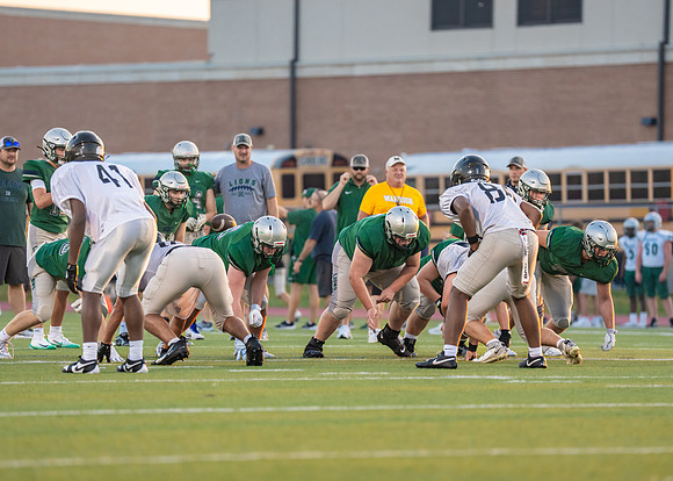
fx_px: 4920
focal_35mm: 257
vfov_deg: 5.6
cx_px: 379
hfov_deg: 7.8
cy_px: 276
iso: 1600
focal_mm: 200
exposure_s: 1/1600
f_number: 3.2
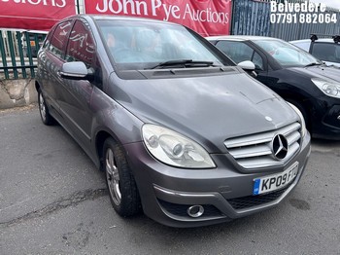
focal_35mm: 26
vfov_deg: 53.0
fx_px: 255
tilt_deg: -17.6
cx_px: 170
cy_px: 128
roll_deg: +0.0
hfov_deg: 67.3
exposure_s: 1/1124
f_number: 1.5
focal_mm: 5.7
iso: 50
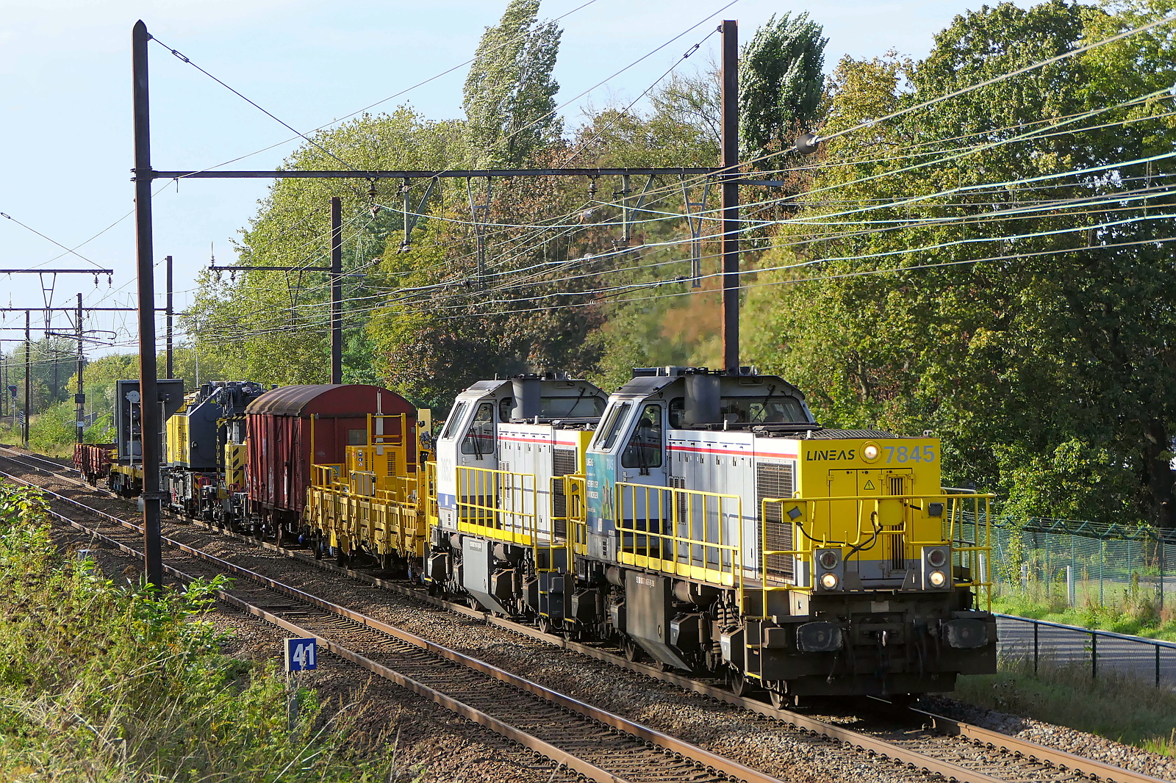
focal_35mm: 113
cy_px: 392
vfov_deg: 12.1
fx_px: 3690
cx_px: 588
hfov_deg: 18.1
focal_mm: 41.5
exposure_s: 1/800
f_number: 5
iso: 320
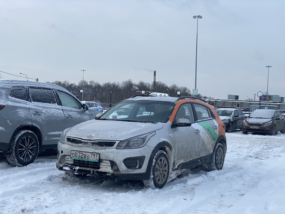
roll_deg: -1.7
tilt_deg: -0.2
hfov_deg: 36.8
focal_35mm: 52
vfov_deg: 28.0
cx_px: 142
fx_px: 428
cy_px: 107
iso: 32
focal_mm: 6
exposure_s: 1/122
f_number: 2
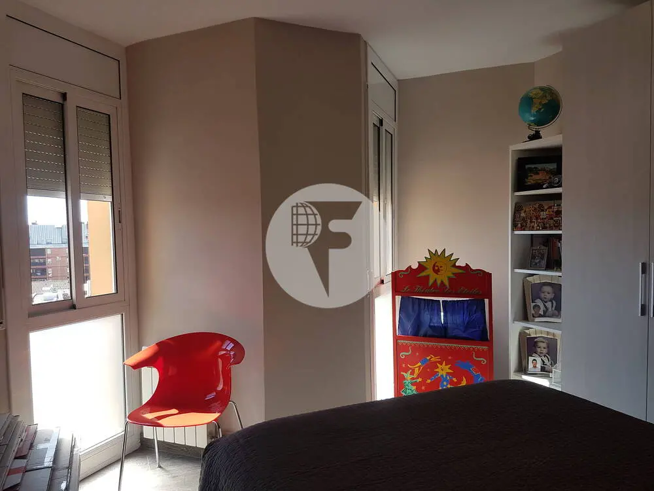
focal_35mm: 26
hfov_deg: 67.3
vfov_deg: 53.1
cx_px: 327
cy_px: 246
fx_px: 491
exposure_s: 1/352
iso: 40
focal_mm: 4.2
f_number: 1.7
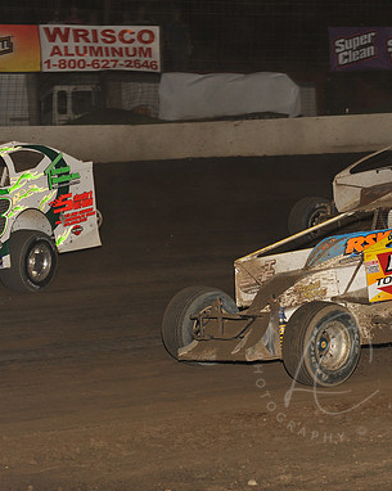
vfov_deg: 16.9
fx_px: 1655
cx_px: 330
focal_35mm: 114
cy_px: 246
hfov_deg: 13.4
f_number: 6.3
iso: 800
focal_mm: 80
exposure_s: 1/320
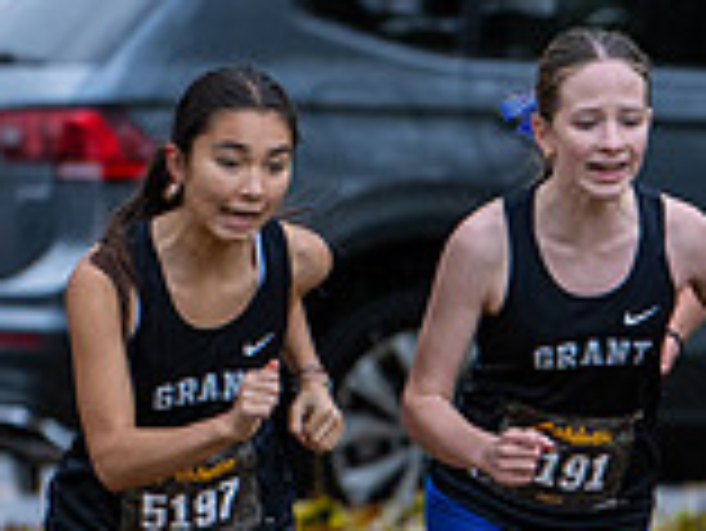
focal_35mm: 1106
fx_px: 22574
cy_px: 803
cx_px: 1122
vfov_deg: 1.3
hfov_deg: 1.8
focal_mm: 200
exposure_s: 1/1000
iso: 400
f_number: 2.8
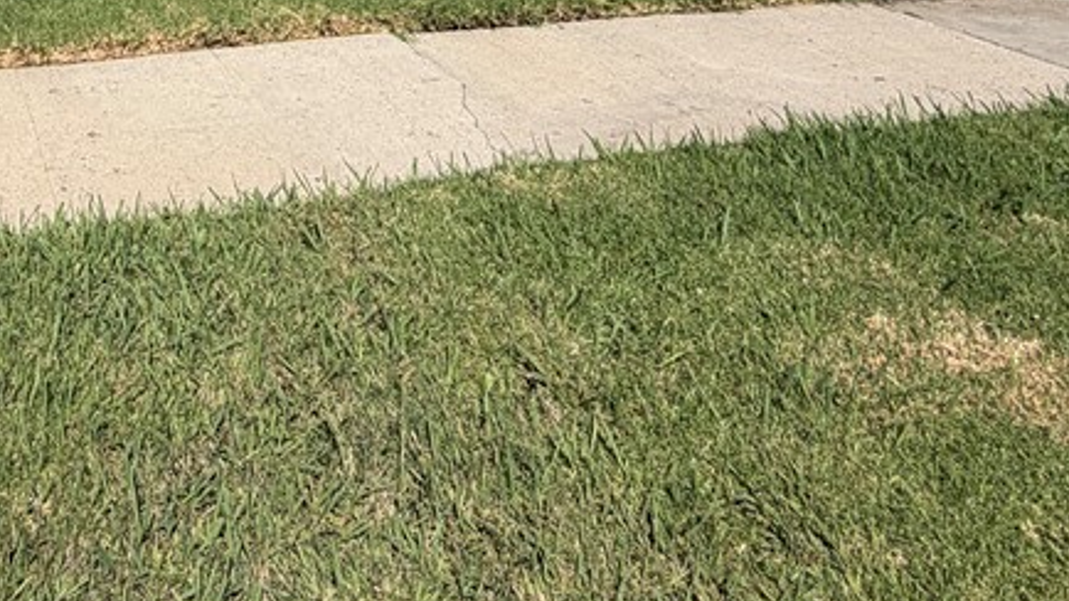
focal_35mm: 36
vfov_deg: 24.8
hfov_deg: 49.2
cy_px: -313
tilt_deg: +0.7
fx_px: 1020
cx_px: 103
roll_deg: -0.9
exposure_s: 1/1001
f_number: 2.2
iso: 20
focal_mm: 2.22
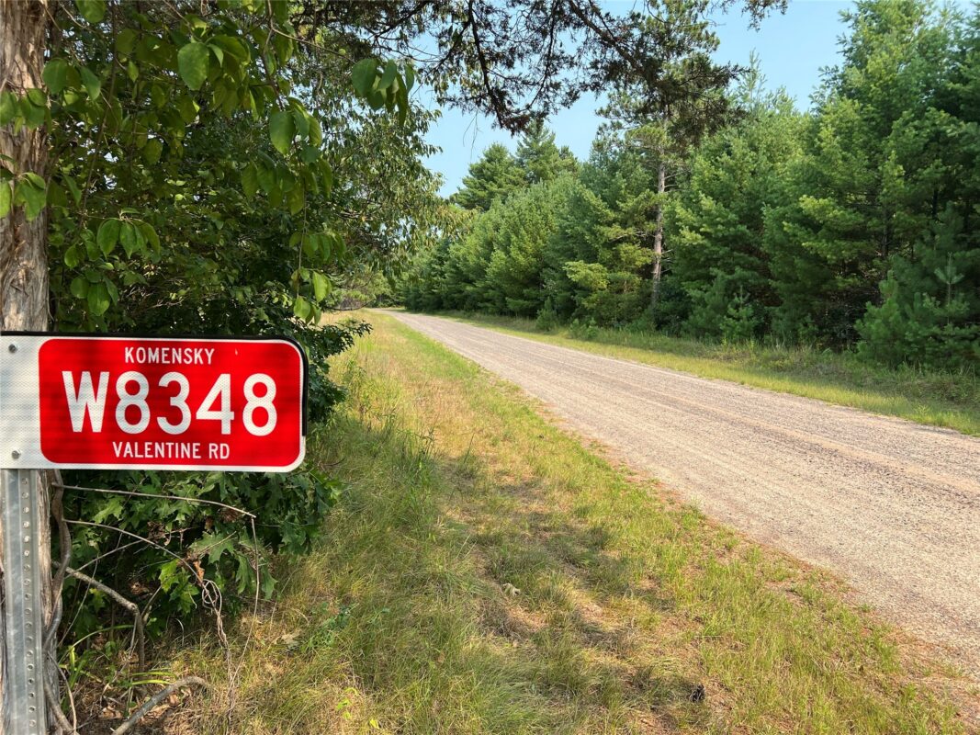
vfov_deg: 53.1
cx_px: 490
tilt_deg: -4.9
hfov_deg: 67.3
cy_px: 368
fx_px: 736
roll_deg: -0.5
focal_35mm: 26
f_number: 1.5
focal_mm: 5.7
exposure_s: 1/1511
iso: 50
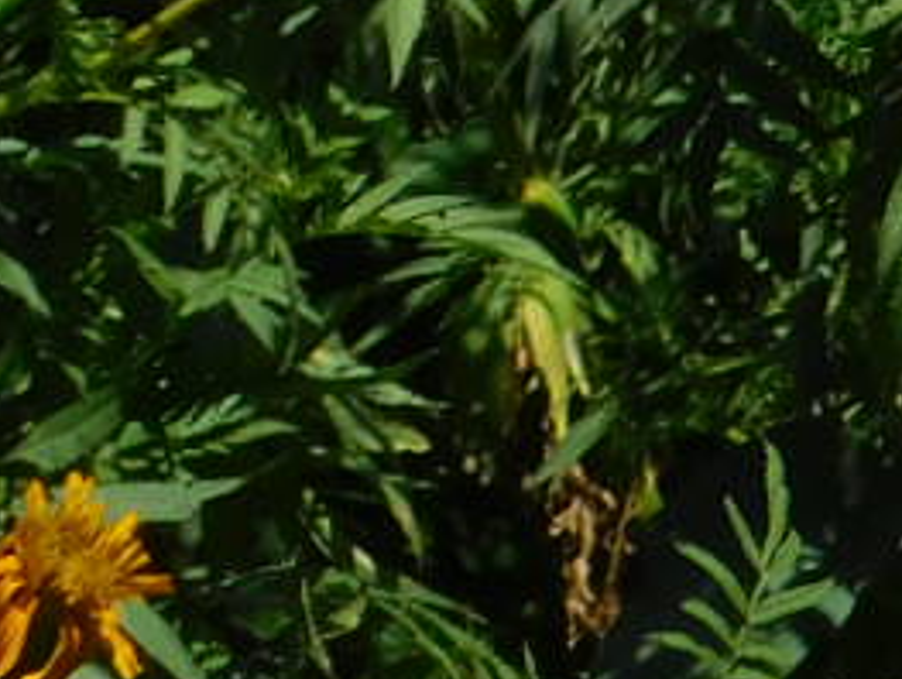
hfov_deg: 4.0
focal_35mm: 486
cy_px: -1279
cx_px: 2607
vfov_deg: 3.0
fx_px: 12681
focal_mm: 14.2
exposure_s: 1/1250
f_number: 4.4
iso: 125
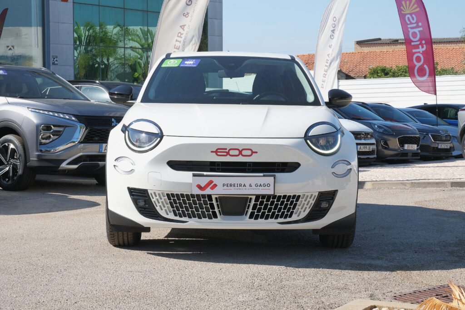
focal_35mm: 68
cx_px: 232
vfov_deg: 20.0
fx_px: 878
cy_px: 155
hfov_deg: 29.7
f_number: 9
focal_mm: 45
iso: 160
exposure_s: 1/180
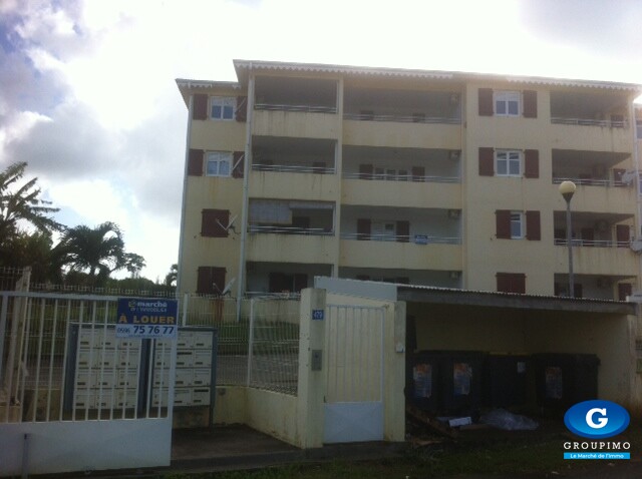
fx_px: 648
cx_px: 321
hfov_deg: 52.7
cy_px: 240
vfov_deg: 40.6
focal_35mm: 35
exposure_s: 1/887
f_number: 2.8
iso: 80
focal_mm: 3.85
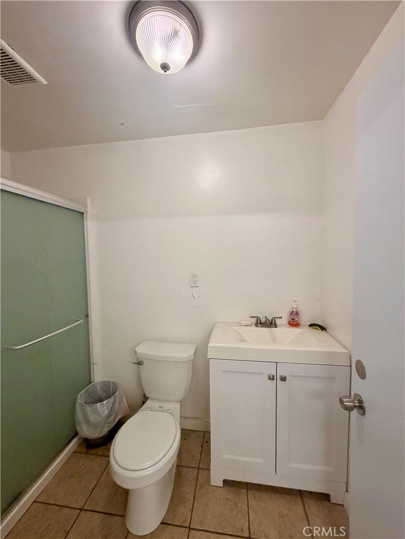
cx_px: 202
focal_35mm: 14
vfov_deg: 102.1
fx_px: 218
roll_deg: -0.5
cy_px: 270
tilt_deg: -3.0
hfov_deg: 85.7
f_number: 2.2
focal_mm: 2.22
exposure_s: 1/120
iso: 320
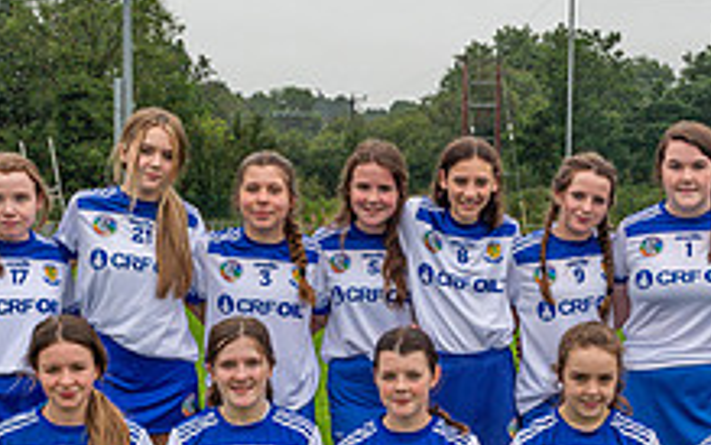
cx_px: 524
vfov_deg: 12.6
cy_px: 376
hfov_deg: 20.1
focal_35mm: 103
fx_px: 1996
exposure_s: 1/100
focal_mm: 31
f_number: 7.1
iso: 250
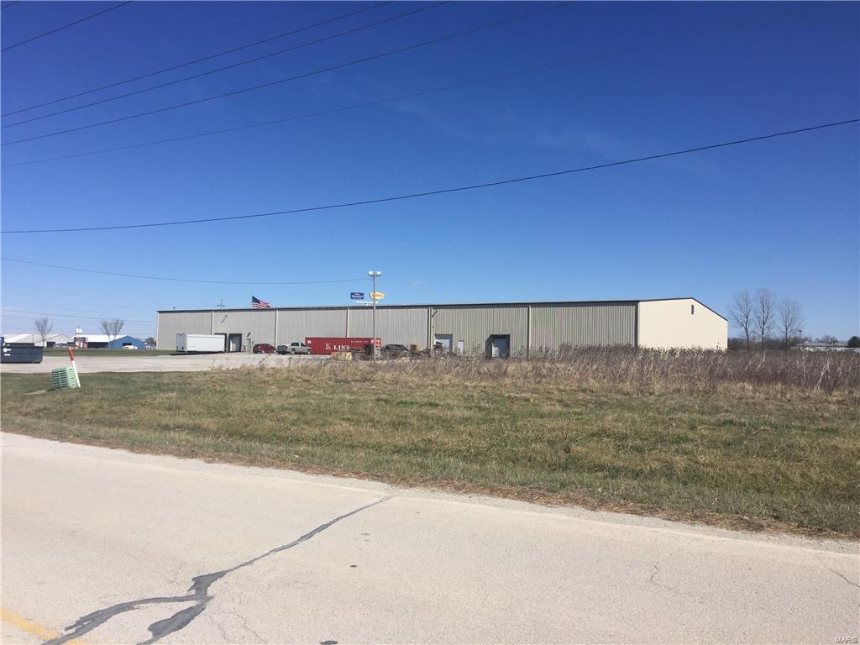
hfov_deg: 61.7
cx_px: 430
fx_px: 720
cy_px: 322
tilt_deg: +2.4
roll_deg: +0.1
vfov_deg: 48.2
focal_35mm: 29
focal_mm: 4.15
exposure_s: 1/3300
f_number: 2.2
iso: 32
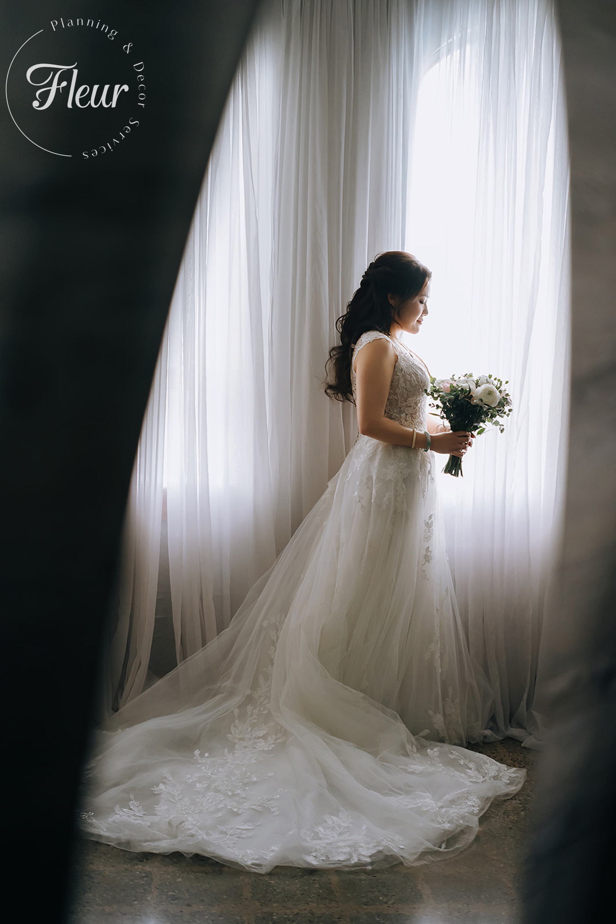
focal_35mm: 50
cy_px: 462
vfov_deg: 39.6
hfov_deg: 27.0
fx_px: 1283
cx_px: 308
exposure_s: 1/160
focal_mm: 50
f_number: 2
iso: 1600
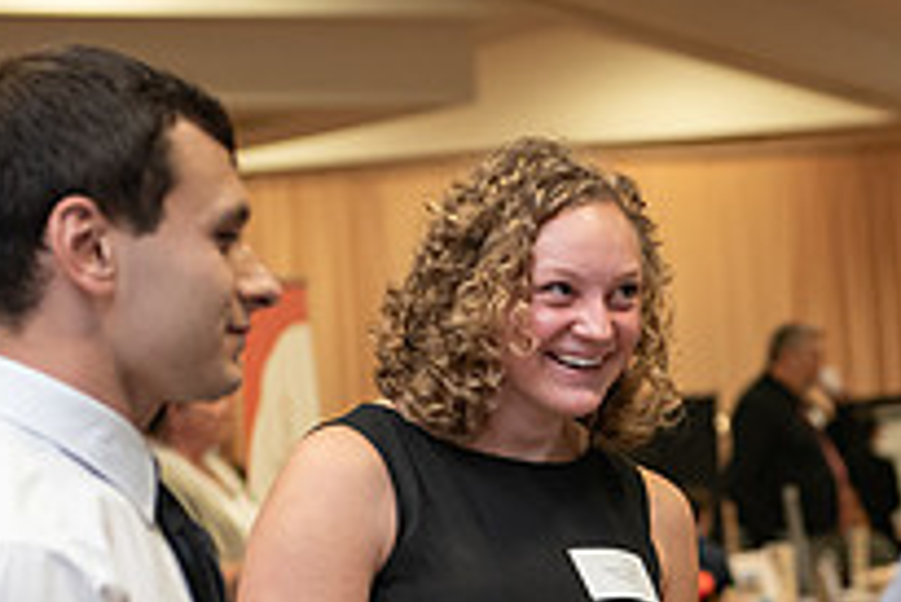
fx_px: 4258
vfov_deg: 8.1
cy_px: 578
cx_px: 967
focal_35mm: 170
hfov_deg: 11.9
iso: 1250
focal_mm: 60
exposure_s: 1/160
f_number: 3.2
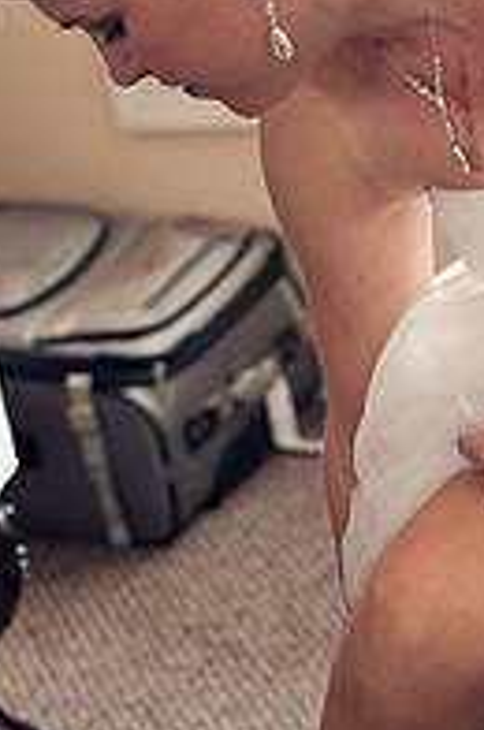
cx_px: 467
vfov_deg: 17.8
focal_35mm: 115
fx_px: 2327
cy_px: 458
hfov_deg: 11.8
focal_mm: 50
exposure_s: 1/80
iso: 400
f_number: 3.2
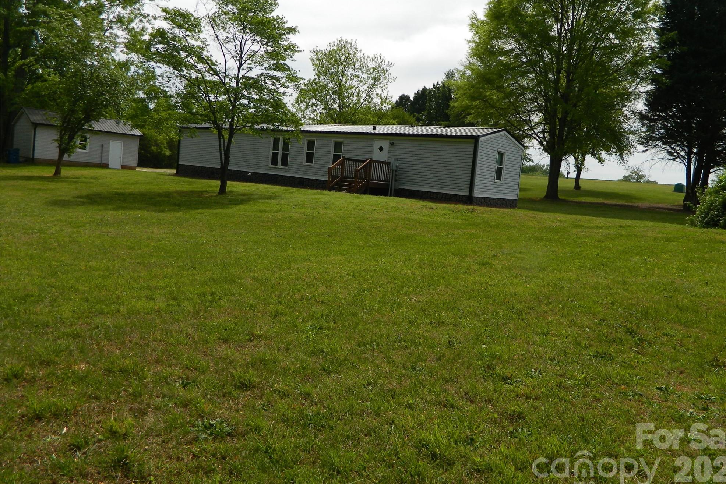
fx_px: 544
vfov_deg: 47.8
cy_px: 213
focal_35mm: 27
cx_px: 377
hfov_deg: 67.4
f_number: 8.7
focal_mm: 4.5
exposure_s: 1/200
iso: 80
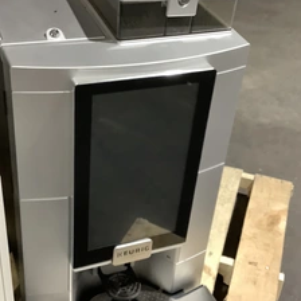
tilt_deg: -31.4
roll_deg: -1.4
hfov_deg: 34.6
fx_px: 482
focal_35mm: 49
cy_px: 153
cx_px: 124
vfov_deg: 34.7
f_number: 2.4
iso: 250
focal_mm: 3.3
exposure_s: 1/40
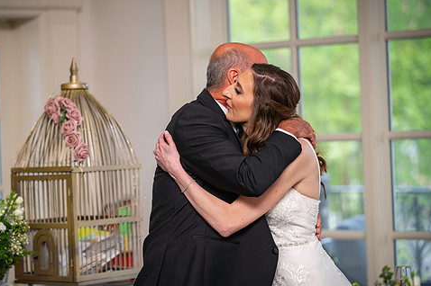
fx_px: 1771
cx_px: 184
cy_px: 143
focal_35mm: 148
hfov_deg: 13.9
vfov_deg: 9.3
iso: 640
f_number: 2.8
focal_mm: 122
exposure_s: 1/125
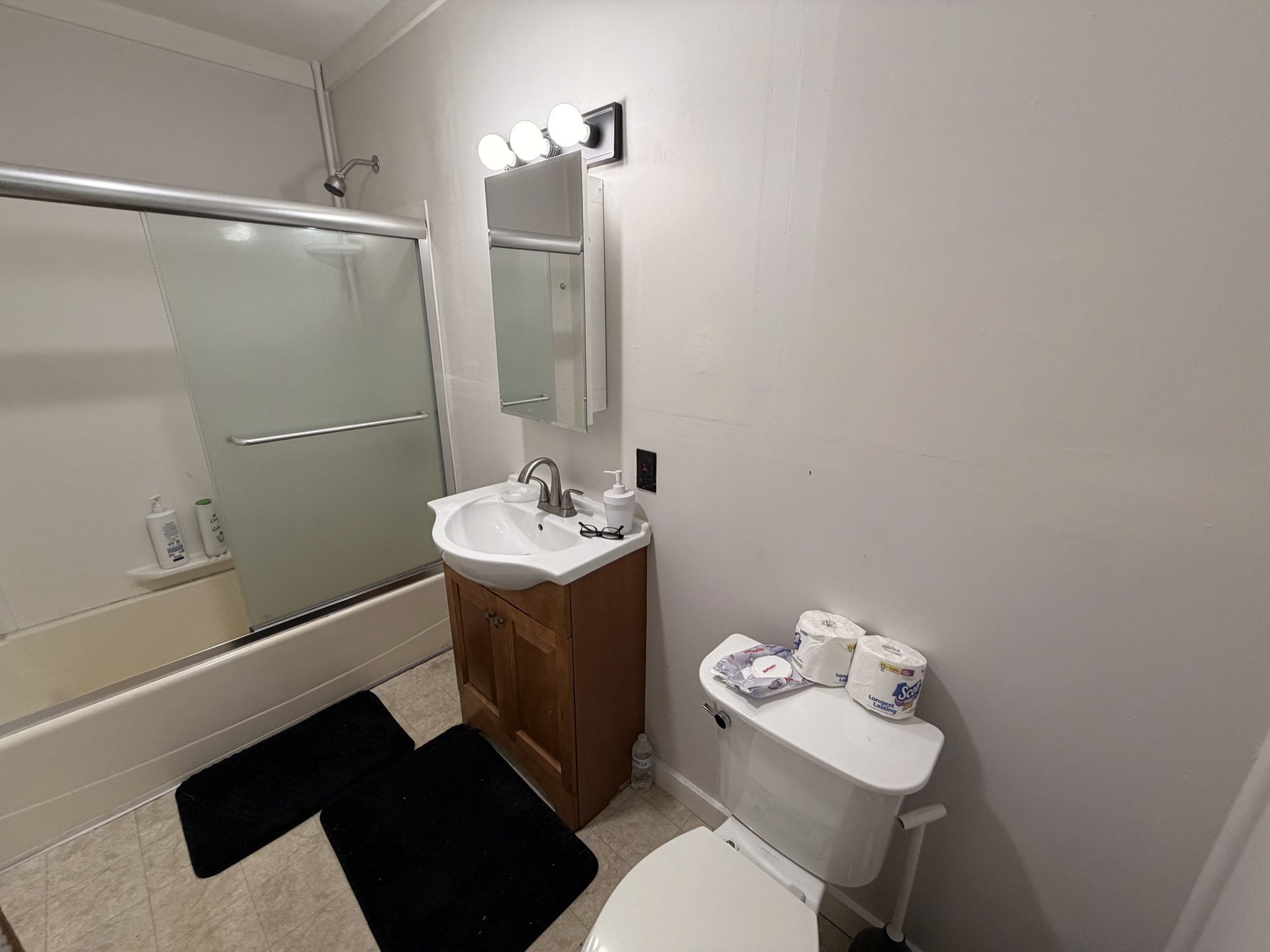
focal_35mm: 14
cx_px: 635
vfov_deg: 85.7
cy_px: 476
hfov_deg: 102.1
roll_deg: -0.1
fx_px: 514
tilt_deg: -18.4
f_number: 2.2
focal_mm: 2.22
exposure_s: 1/120
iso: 200
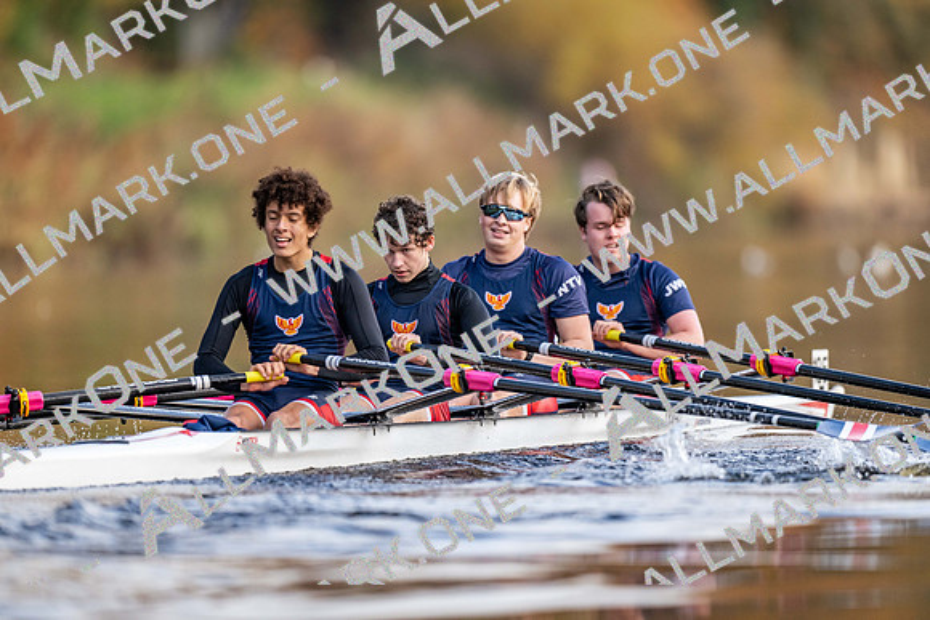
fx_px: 15503
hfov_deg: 3.4
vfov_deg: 2.3
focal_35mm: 600
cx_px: 465
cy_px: 310
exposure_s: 1/2500
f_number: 4
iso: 1400
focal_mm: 600
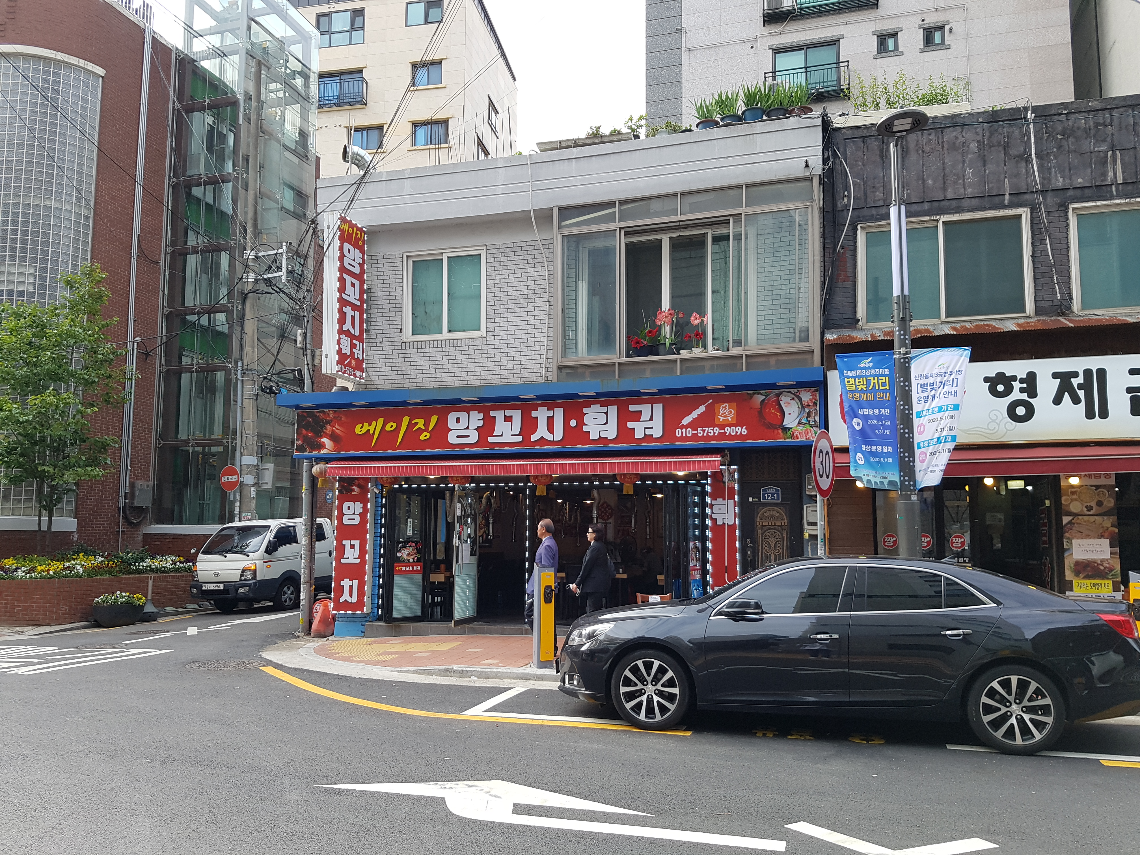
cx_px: 570
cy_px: 428
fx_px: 856
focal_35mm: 26
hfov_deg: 67.3
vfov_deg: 53.1
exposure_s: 1/376
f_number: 1.7
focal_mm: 4.2
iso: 50
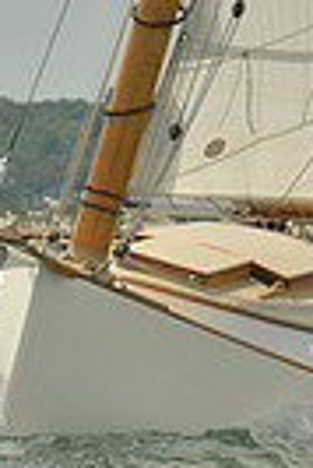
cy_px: 118
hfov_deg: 1.6
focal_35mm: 871
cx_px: 165
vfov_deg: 2.4
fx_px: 11329
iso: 400
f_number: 8
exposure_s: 1/800
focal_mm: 200
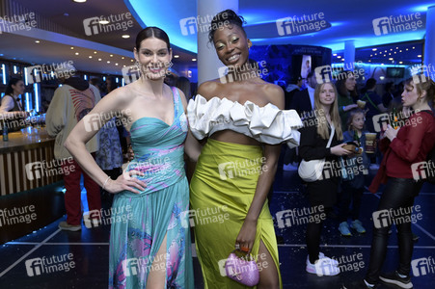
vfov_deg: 42.3
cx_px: 218
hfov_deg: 60.3
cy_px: 144
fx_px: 374
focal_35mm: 31
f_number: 4.5
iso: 1600
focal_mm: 31
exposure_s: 1/100
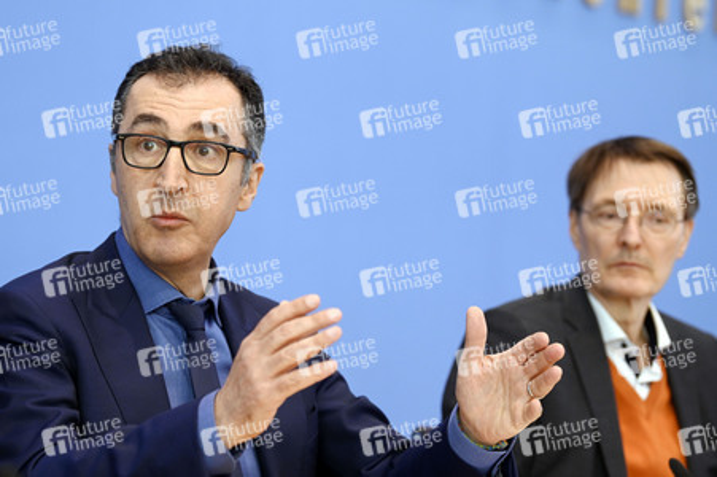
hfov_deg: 18.6
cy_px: 238
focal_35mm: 110
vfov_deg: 12.4
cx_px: 358
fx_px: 2189
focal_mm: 110
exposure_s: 1/1000
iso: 2000
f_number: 4
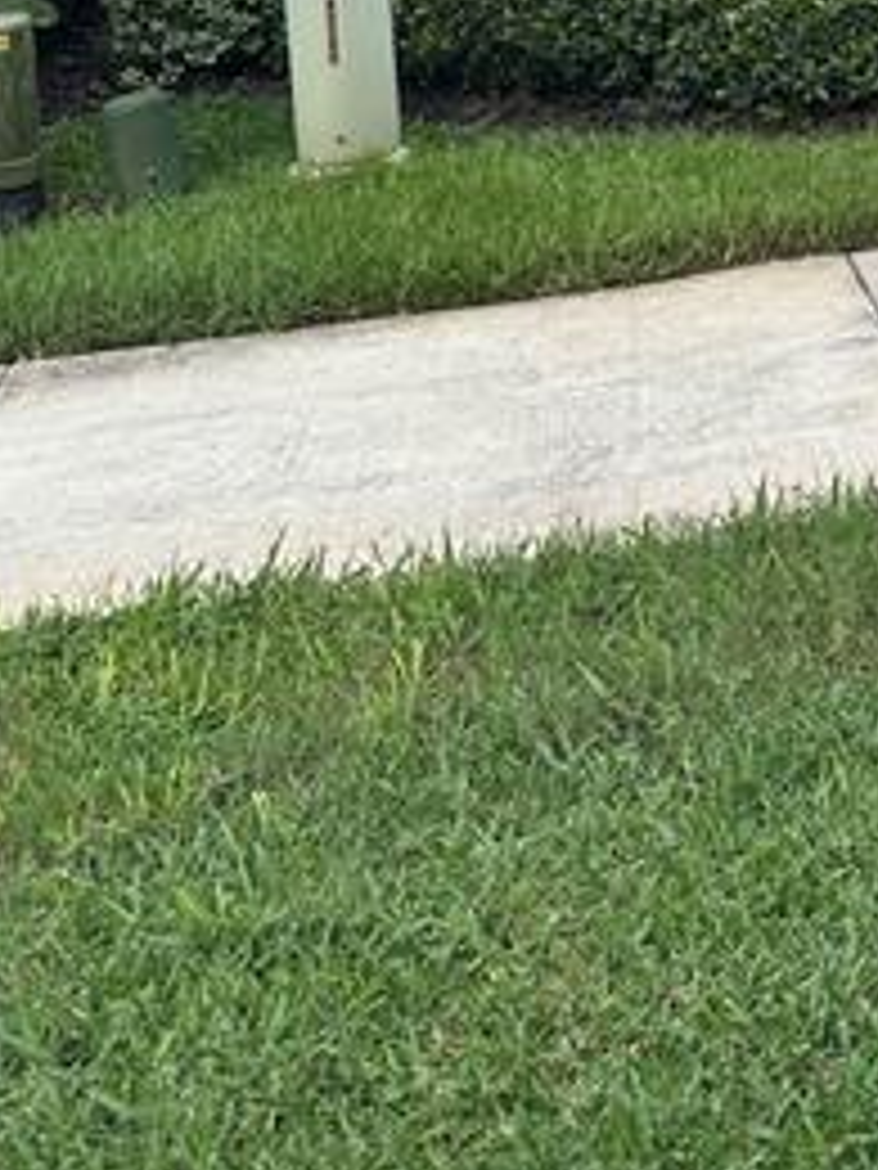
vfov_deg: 23.4
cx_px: 1112
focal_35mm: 71
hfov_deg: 19.3
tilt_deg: +3.4
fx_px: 2401
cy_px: -454
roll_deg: +2.5
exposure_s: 1/1541
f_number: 1.78
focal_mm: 6.86
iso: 80
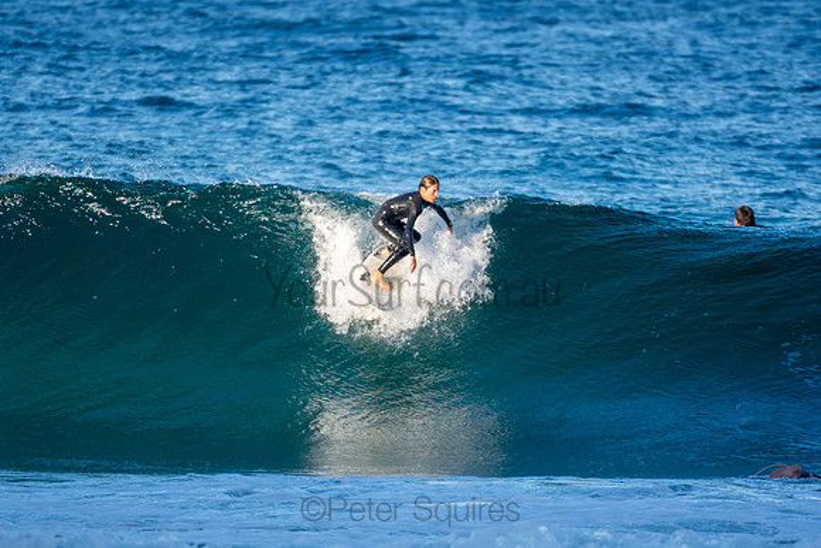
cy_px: 274
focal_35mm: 750
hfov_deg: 2.7
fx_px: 17107
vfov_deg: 1.8
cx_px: 410
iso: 200
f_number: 5.6
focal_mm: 500
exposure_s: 1/500
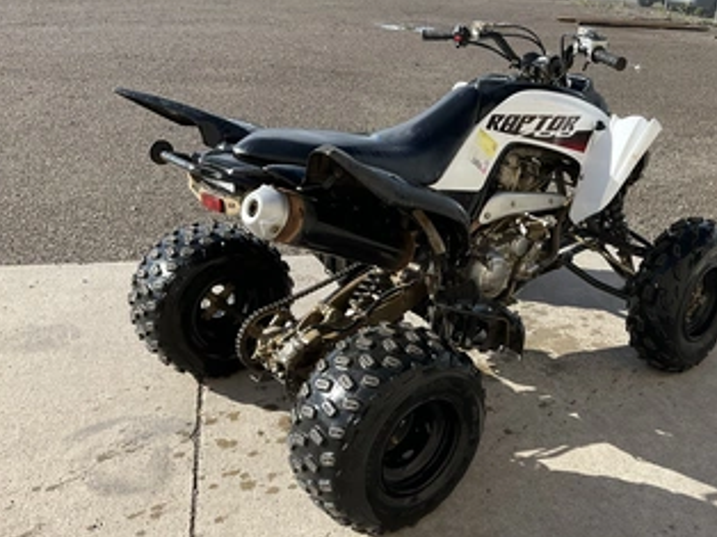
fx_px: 766
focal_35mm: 37
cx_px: 445
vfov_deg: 38.6
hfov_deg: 49.7
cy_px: 283
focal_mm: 3
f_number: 1.8
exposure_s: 1/978
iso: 25
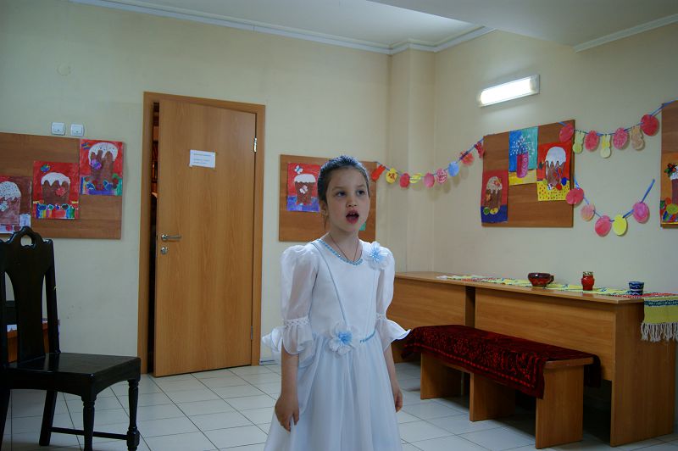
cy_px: 226
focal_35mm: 33
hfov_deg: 57.3
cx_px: 339
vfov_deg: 39.9
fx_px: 621
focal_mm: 22
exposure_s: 1/30
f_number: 4
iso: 400
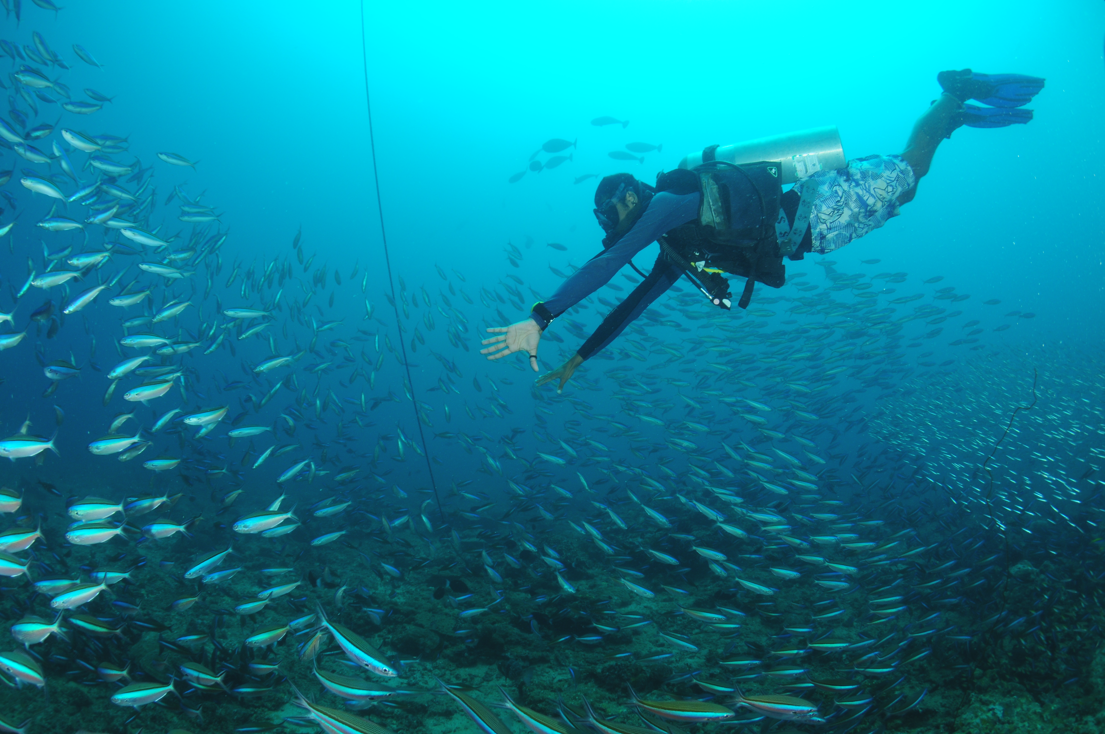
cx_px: 552
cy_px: 367
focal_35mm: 15
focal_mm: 10
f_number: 10
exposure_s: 1/100
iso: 200
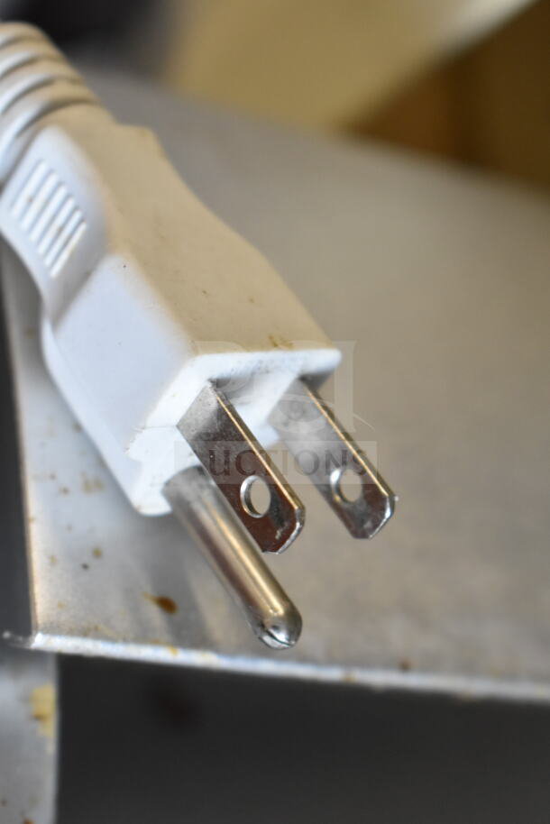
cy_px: 412
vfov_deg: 24.6
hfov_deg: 16.6
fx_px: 1889
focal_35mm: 82
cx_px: 275
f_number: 5.6
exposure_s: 1/125
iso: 1600
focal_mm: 55
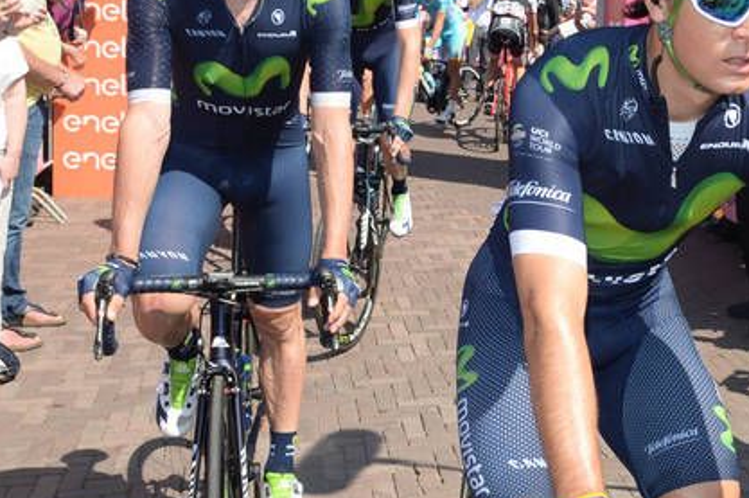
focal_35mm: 59
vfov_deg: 22.8
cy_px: 152
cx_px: 731
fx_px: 1226
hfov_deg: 31.6
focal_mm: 24
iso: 200
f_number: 9
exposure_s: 1/200
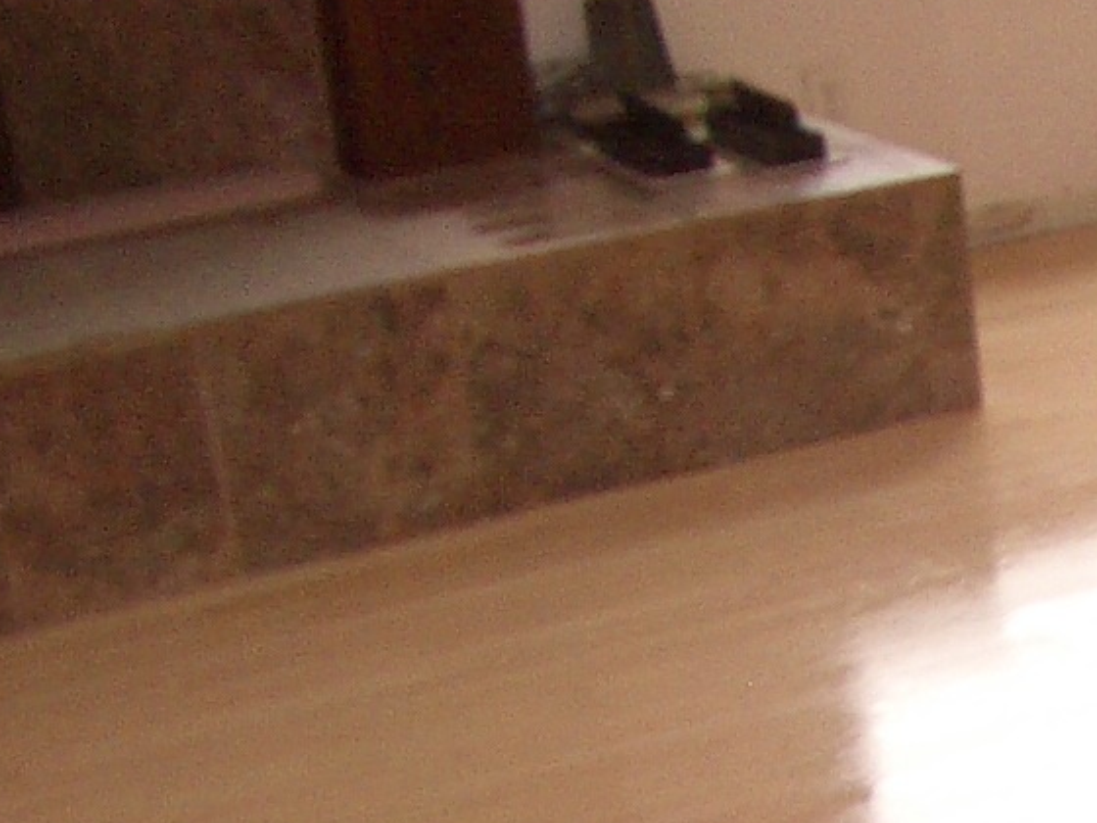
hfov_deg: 12.6
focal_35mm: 144
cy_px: 1632
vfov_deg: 9.6
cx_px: 1943
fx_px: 4563
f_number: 2.6
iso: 100
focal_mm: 5.8
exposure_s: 1/80
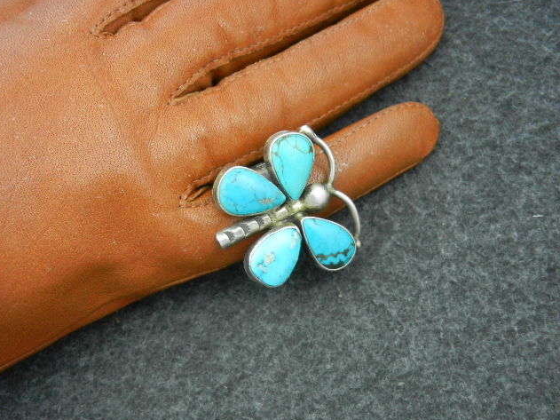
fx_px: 1116
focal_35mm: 69
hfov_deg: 28.2
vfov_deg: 21.3
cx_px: 277
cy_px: 211
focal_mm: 12.2
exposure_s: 1/4.8
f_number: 4.1
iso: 200
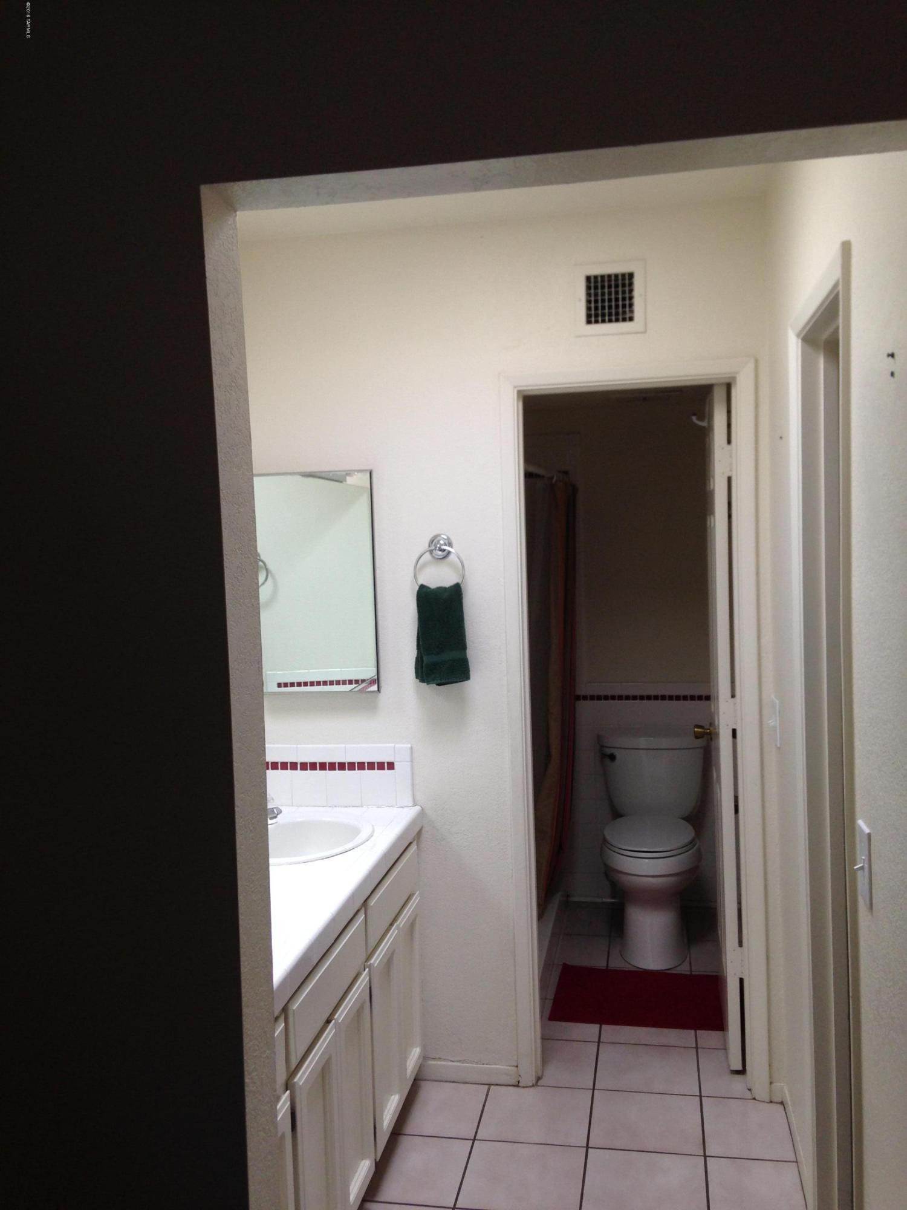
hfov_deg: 42.9
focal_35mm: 33
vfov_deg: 55.4
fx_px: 1153
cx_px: 454
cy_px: 605
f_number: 2.4
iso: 50
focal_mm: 4.12
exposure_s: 1/60
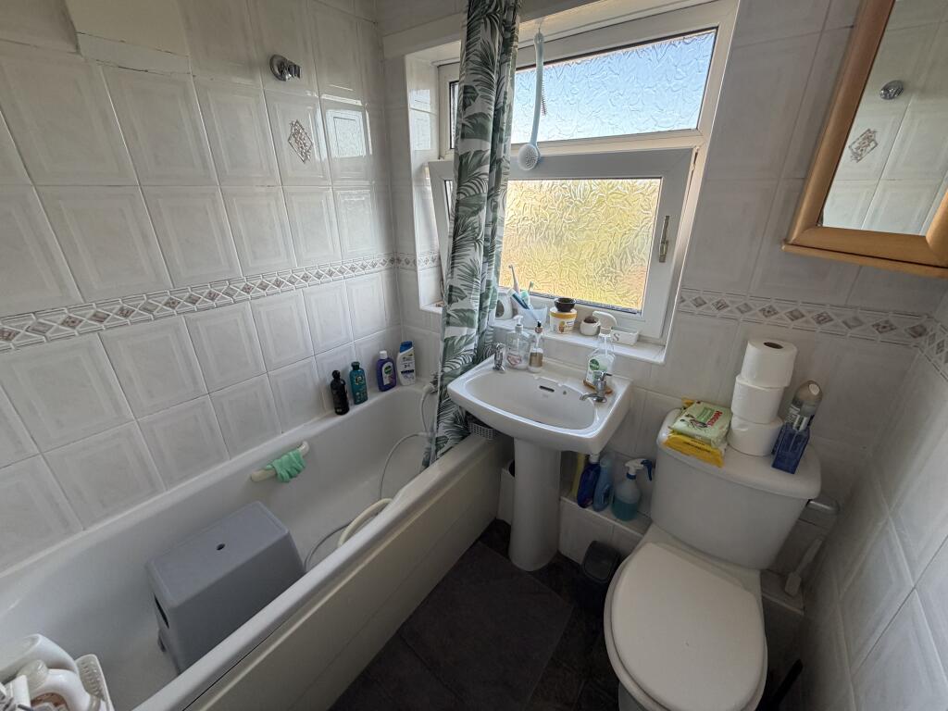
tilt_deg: -22.6
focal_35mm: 14
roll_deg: +0.9
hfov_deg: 102.1
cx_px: 474
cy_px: 356
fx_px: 383
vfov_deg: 85.7
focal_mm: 2.22
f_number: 2.2
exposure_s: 1/121
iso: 160
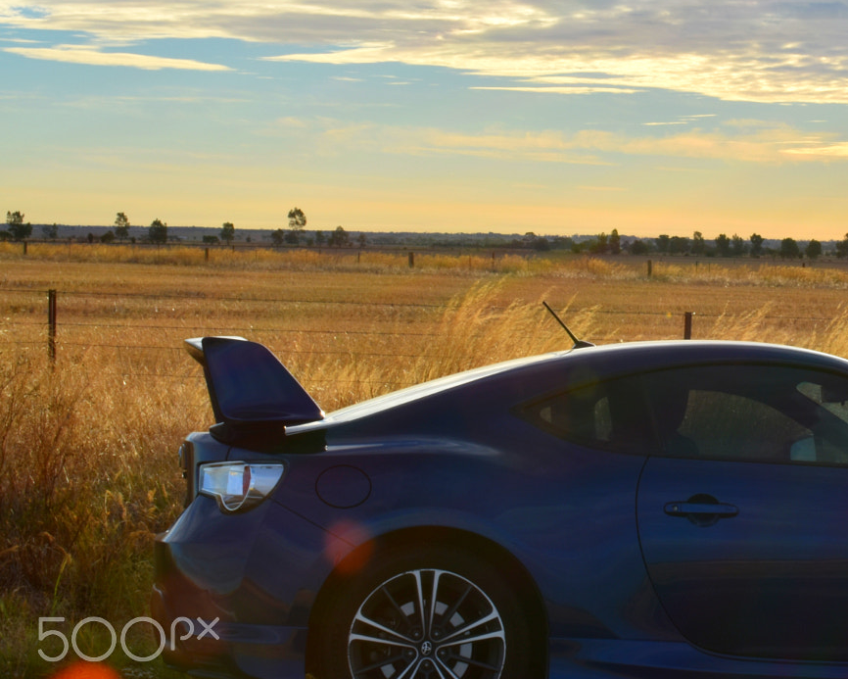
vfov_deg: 14.8
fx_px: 2610
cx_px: 760
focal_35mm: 104
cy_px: 245
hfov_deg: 18.2
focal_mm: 40
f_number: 32
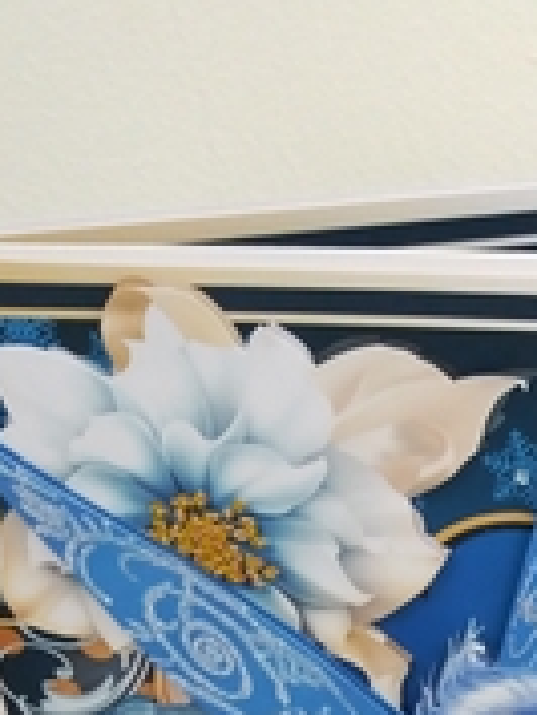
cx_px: 583
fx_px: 1467
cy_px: 812
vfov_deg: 25.2
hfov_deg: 19.9
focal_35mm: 71
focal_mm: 3.7
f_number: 1.9
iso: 160
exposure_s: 1/20
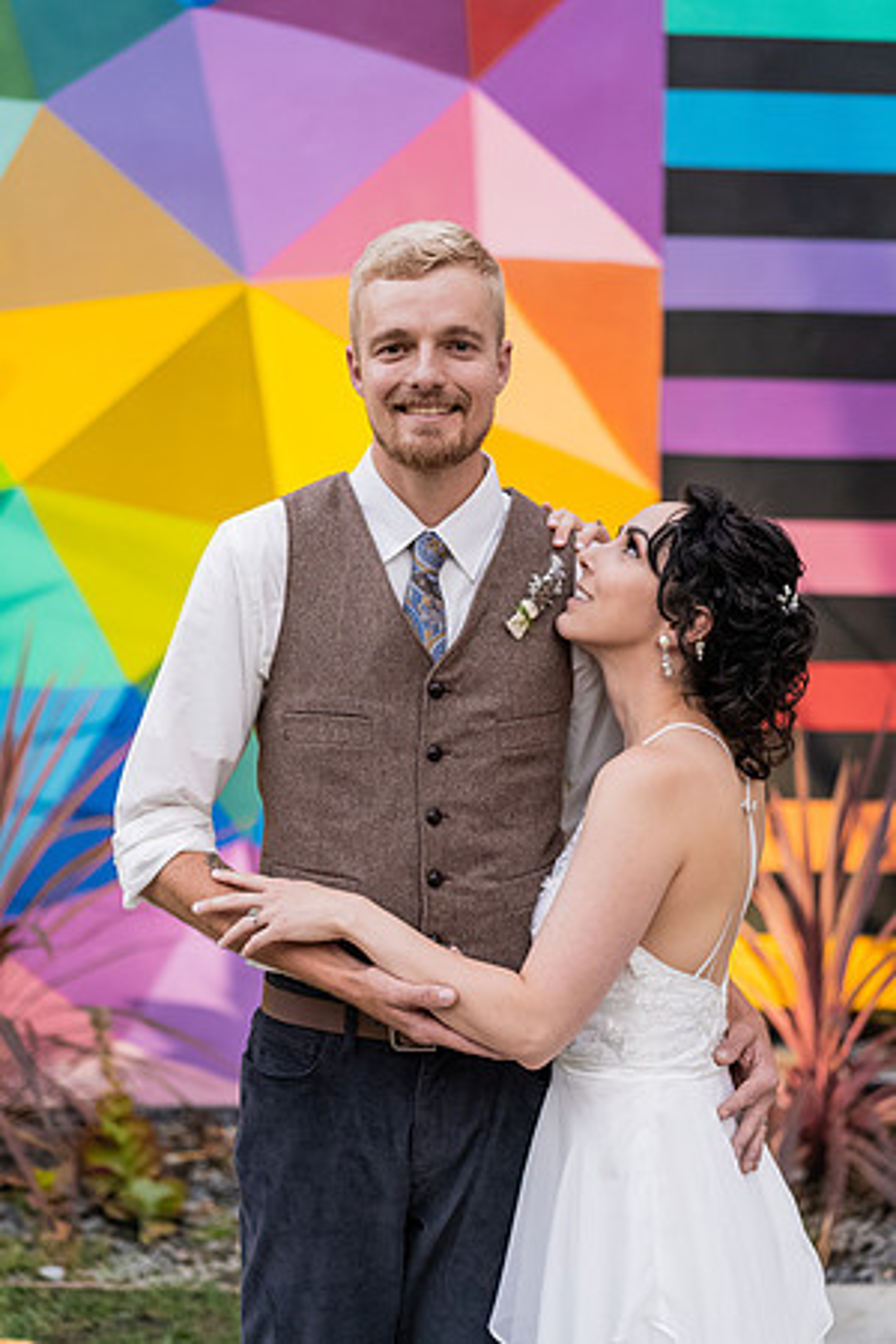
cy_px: 672
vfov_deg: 36.2
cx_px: 448
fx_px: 2053
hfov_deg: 24.6
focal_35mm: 55
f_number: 2.2
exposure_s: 1/160
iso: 500
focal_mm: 55
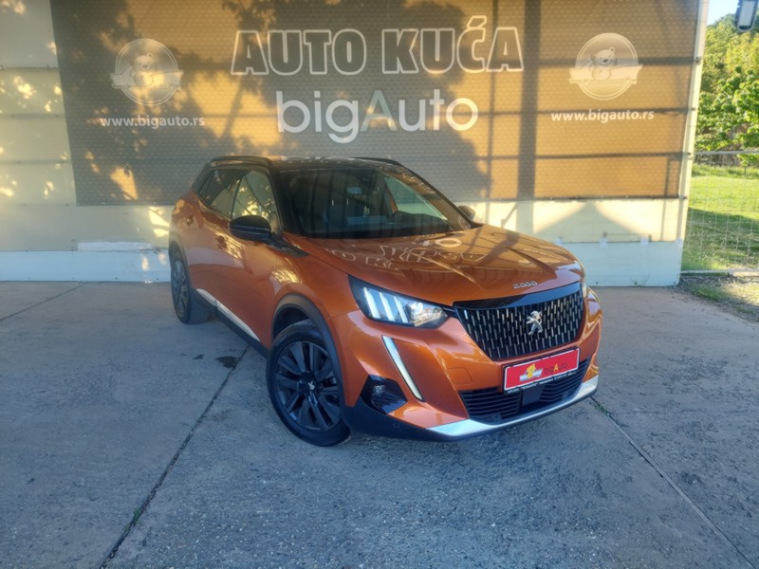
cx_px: 380
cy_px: 284
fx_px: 548
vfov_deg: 54.9
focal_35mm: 25
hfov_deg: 69.4
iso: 40
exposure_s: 1/115
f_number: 1.8
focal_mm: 5.23
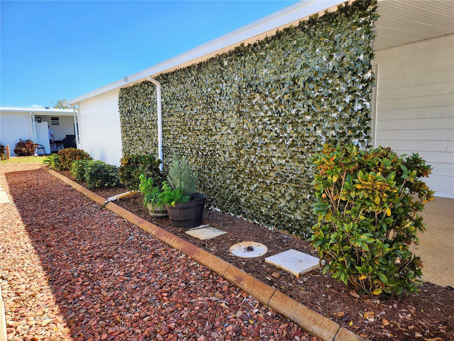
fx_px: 302
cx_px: 227
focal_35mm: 23
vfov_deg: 58.9
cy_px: 170
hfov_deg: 73.9
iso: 20
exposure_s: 1/418
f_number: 1.8
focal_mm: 5.4
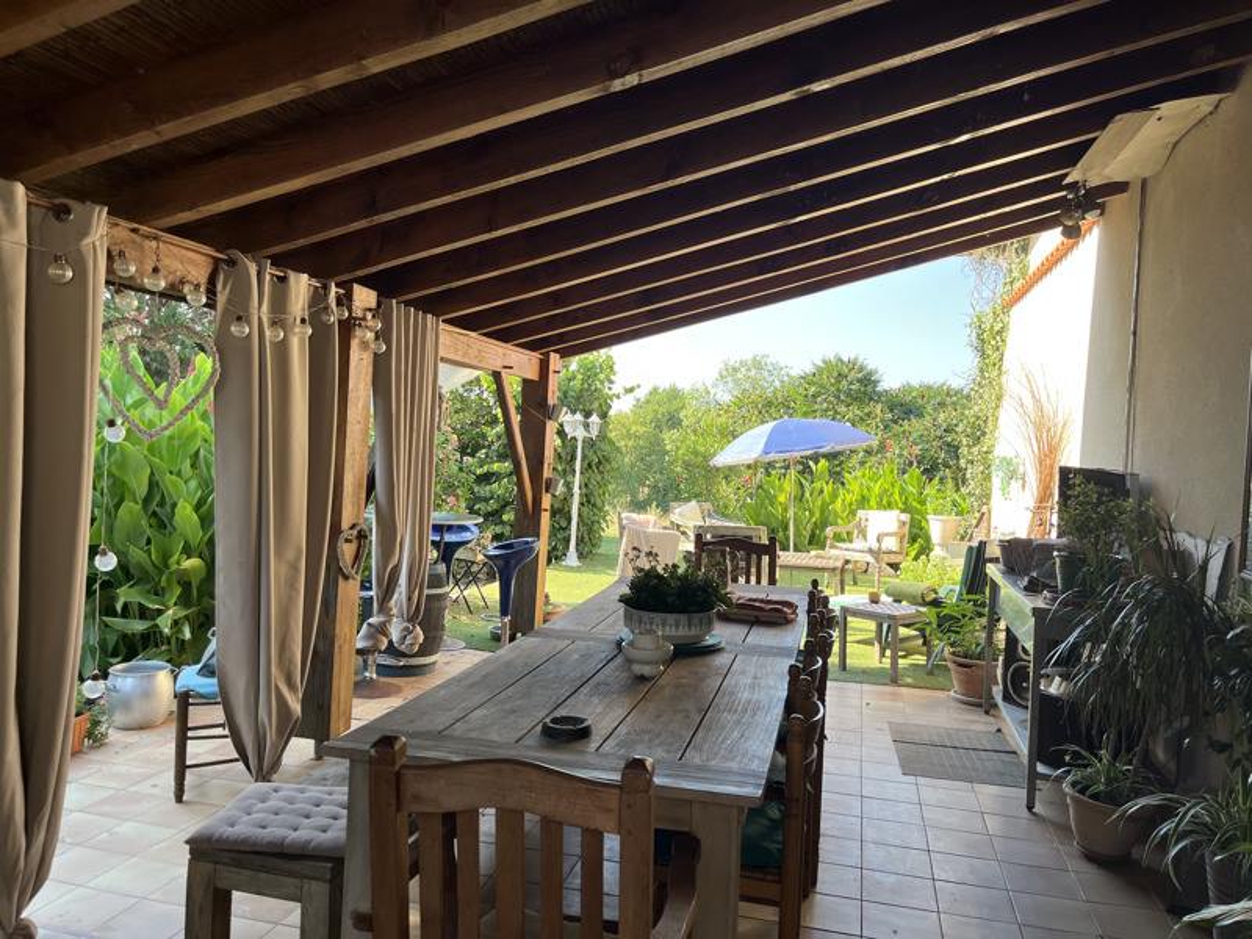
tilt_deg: -1.7
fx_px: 940
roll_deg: -3.3
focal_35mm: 26
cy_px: 470
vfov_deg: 53.1
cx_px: 626
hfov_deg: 67.3
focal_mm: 5.1
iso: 50
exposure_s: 1/304
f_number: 1.6
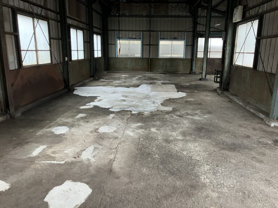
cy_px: 104
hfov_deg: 63.4
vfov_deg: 49.7
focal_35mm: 28
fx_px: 225
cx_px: 139
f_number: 1.8
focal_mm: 3.99
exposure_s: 1/60
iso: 200
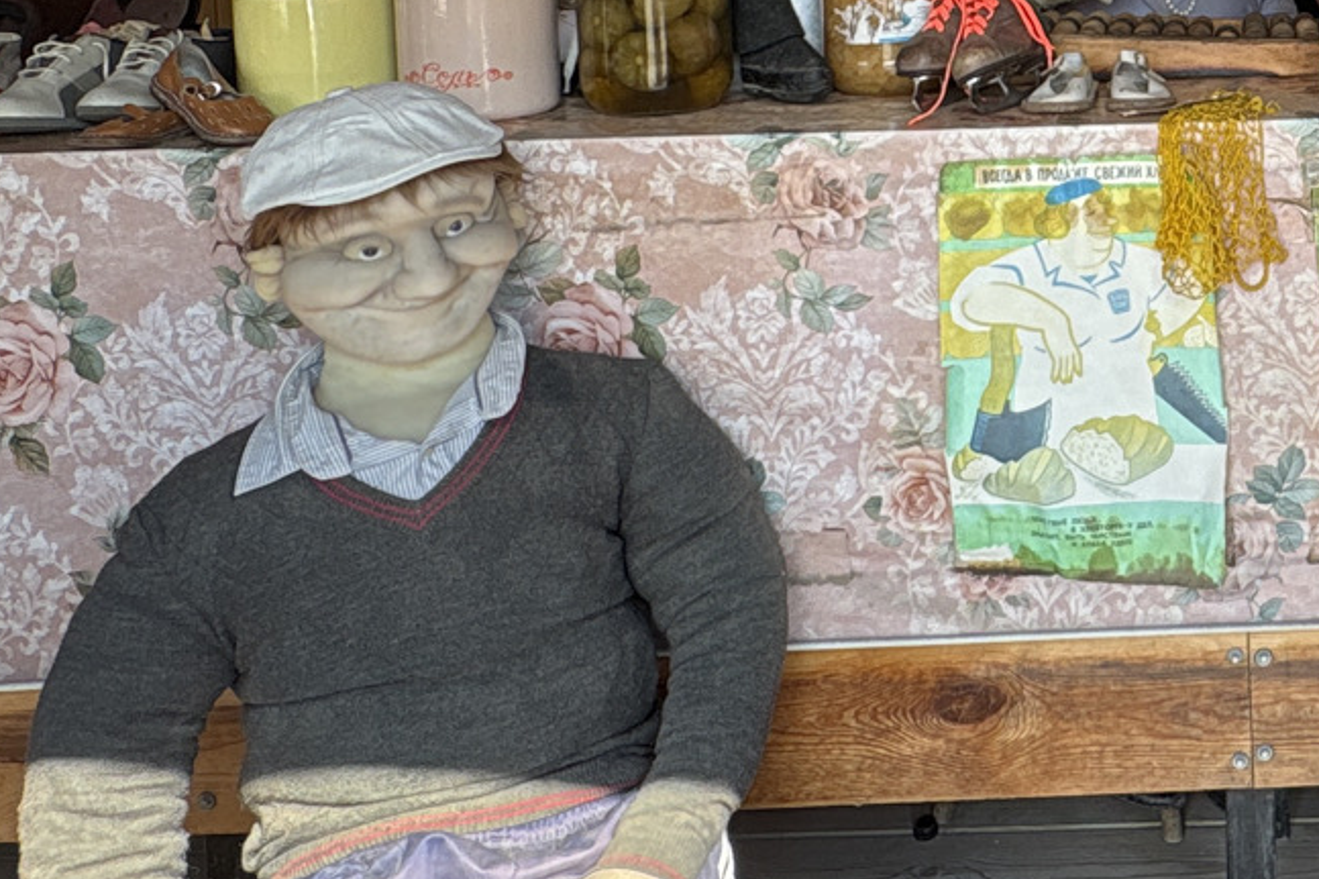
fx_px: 1648
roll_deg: +0.7
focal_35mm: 45
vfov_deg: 27.7
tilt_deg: -2.1
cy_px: -45
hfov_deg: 38.1
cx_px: 1360
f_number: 2.2
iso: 40
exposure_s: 1/159
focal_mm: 2.22
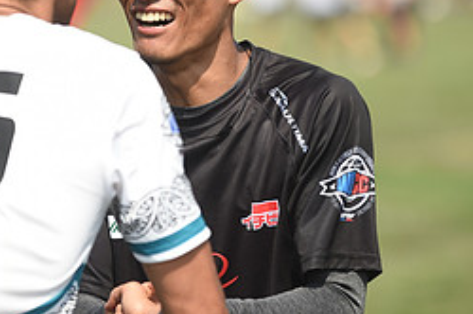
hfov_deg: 4.4
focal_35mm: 464
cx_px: 204
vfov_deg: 3.0
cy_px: 97
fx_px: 6088
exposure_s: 1/1250
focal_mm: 200
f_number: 2.8
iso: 100
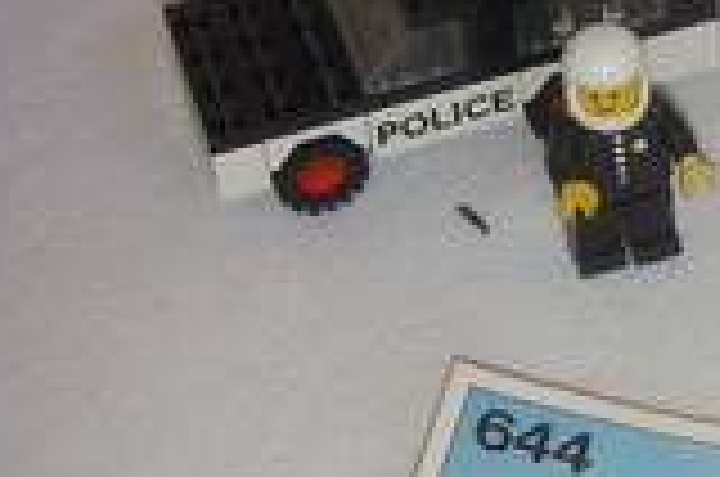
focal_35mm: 122
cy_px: 284
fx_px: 2435
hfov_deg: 16.6
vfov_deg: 11.2
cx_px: 675
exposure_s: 1/45
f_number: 3.5
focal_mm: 6.6
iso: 100
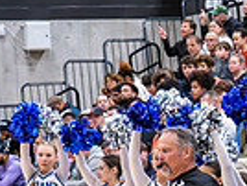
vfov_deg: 5.1
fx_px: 2080
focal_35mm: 291
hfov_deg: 6.7
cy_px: 227
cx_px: 418
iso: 10000
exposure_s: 1/320
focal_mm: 70
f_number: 5.6
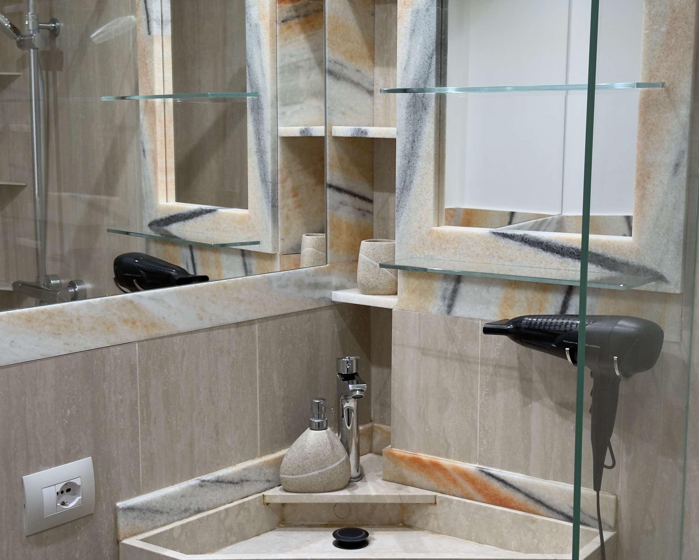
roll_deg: +0.6
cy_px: 283
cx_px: 362
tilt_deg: -8.5
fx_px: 1055
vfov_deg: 29.7
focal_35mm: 51
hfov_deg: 36.7
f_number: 1.78
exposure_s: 1/50
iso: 64
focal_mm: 6.76
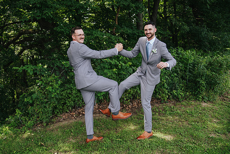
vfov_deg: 39.4
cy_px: 70
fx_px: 214
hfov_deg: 56.3
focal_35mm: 34
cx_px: 100
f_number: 4
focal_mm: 28
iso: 220
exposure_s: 1/200
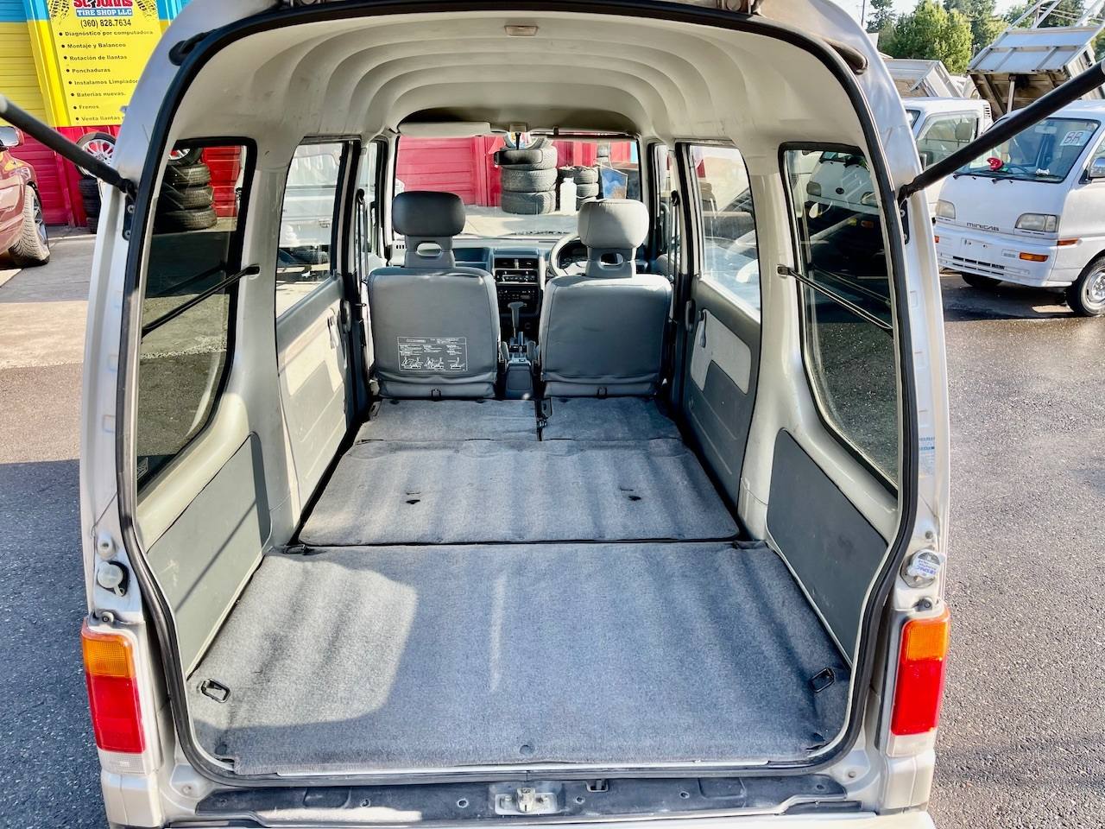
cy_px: 414
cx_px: 552
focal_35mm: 25
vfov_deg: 54.9
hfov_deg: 69.4
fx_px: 798
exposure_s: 1/281
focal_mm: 5.1
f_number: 1.6
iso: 32
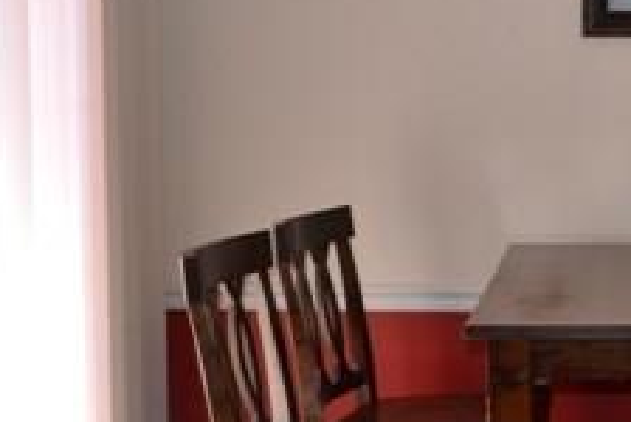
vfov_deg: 17.8
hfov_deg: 25.2
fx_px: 1351
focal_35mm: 77
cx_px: 614
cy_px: 176
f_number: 4
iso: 360
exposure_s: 1/125
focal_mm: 18
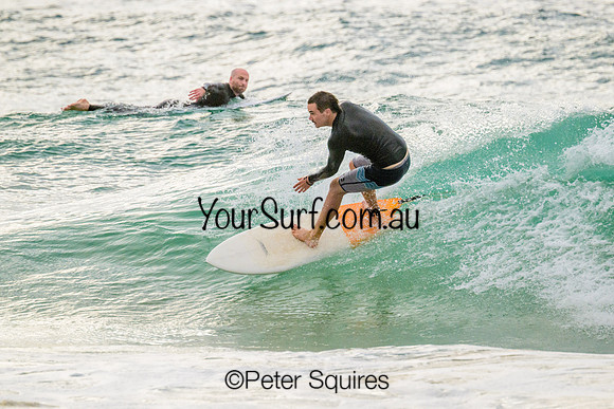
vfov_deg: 1.9
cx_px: 346
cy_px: 204
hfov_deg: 2.8
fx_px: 12596
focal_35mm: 738
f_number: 11
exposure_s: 1/2000
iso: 1800
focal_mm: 650
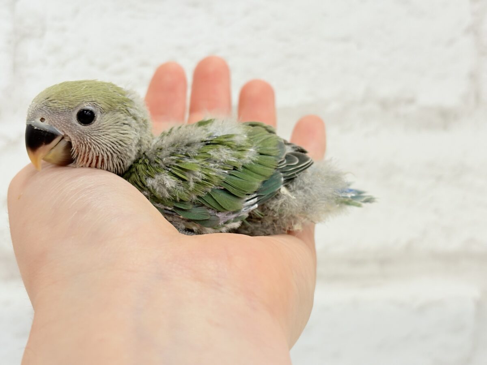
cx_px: 244
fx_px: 732
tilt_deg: -5.4
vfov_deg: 28.0
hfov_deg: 36.8
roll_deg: -0.4
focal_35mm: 52
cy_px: 182
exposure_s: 1/50
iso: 40
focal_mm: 5.96
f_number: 1.6
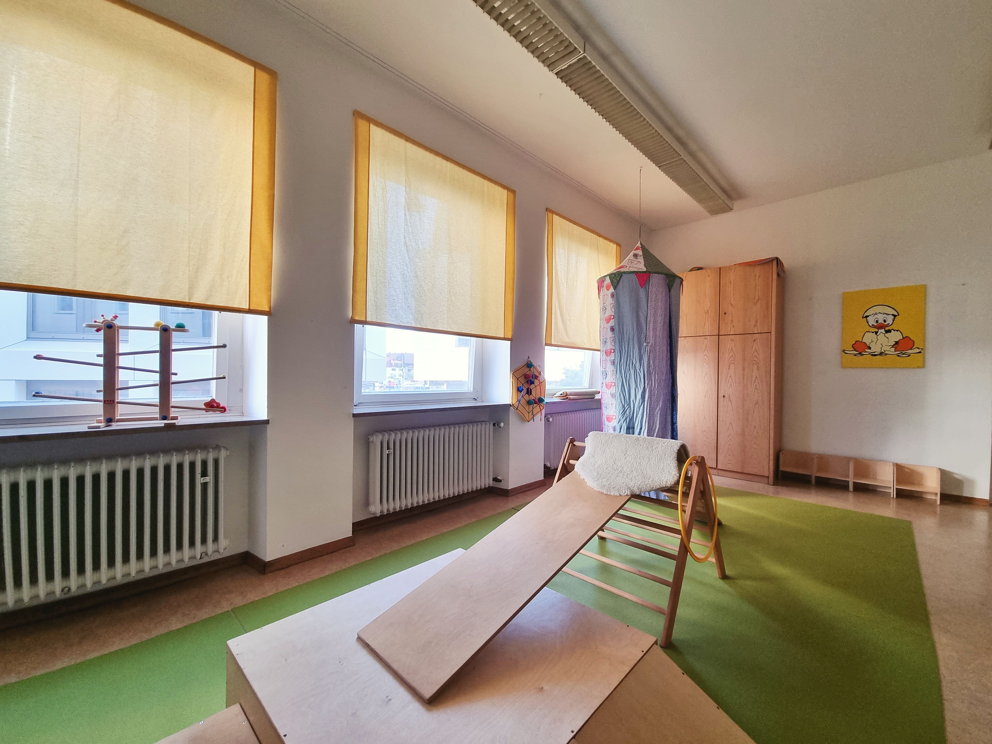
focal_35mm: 13
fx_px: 373
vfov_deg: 89.9
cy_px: 372
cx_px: 496
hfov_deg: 106.2
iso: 125
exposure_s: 1/50
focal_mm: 2.2
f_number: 2.2
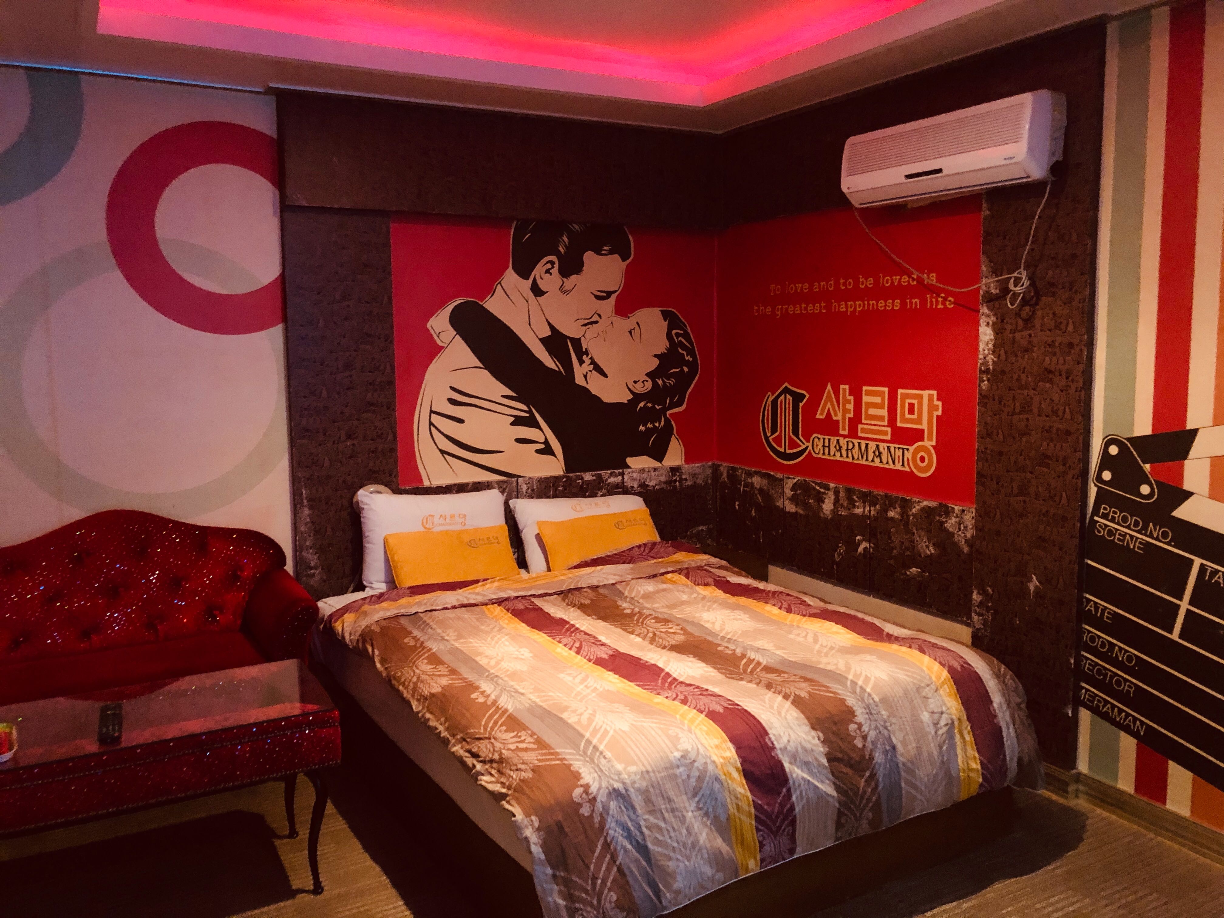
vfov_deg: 49.7
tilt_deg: -7.4
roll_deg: +0.0
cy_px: 459
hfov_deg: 63.4
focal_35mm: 28
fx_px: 990
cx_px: 612
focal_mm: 3.99
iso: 125
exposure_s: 1/4
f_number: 1.8
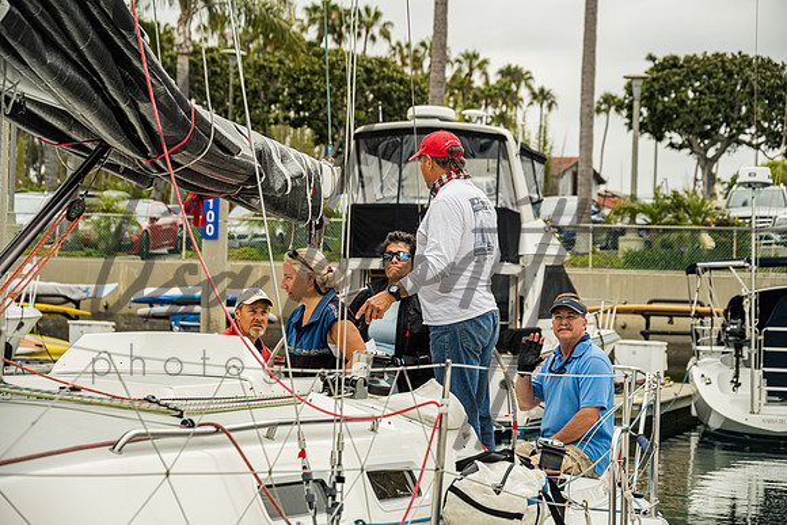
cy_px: 262
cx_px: 394
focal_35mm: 96
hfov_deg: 21.2
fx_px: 2099
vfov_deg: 14.3
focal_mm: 96
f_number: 6.3
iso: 320
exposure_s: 1/320
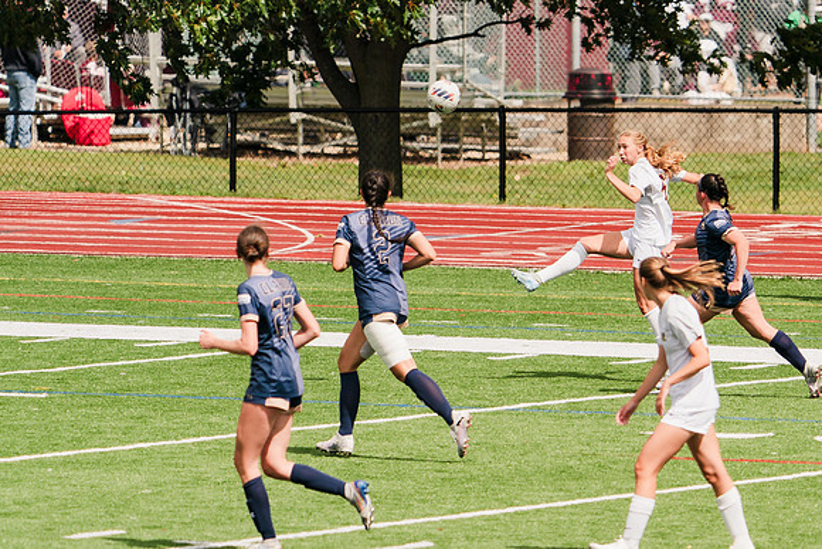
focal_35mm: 533
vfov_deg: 2.6
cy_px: 245
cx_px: 608
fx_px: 12170
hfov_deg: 3.9
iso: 250
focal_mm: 324
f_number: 6.3
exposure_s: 1/1600
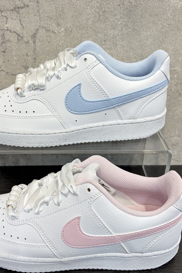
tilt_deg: -29.2
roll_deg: +1.7
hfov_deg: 36.7
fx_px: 273
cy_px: 131
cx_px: 73
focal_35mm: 36
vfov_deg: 53.1
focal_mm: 5.96
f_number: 1.6
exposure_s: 1/118
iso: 64
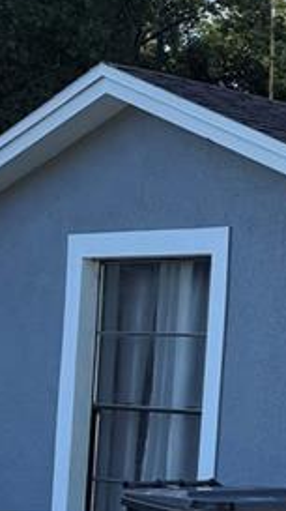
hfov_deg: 9.2
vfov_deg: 18.6
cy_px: 346
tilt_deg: +2.5
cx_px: 736
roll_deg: -2.5
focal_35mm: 115
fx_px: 1555
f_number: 1.78
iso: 100
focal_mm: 6.76
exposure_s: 1/1653
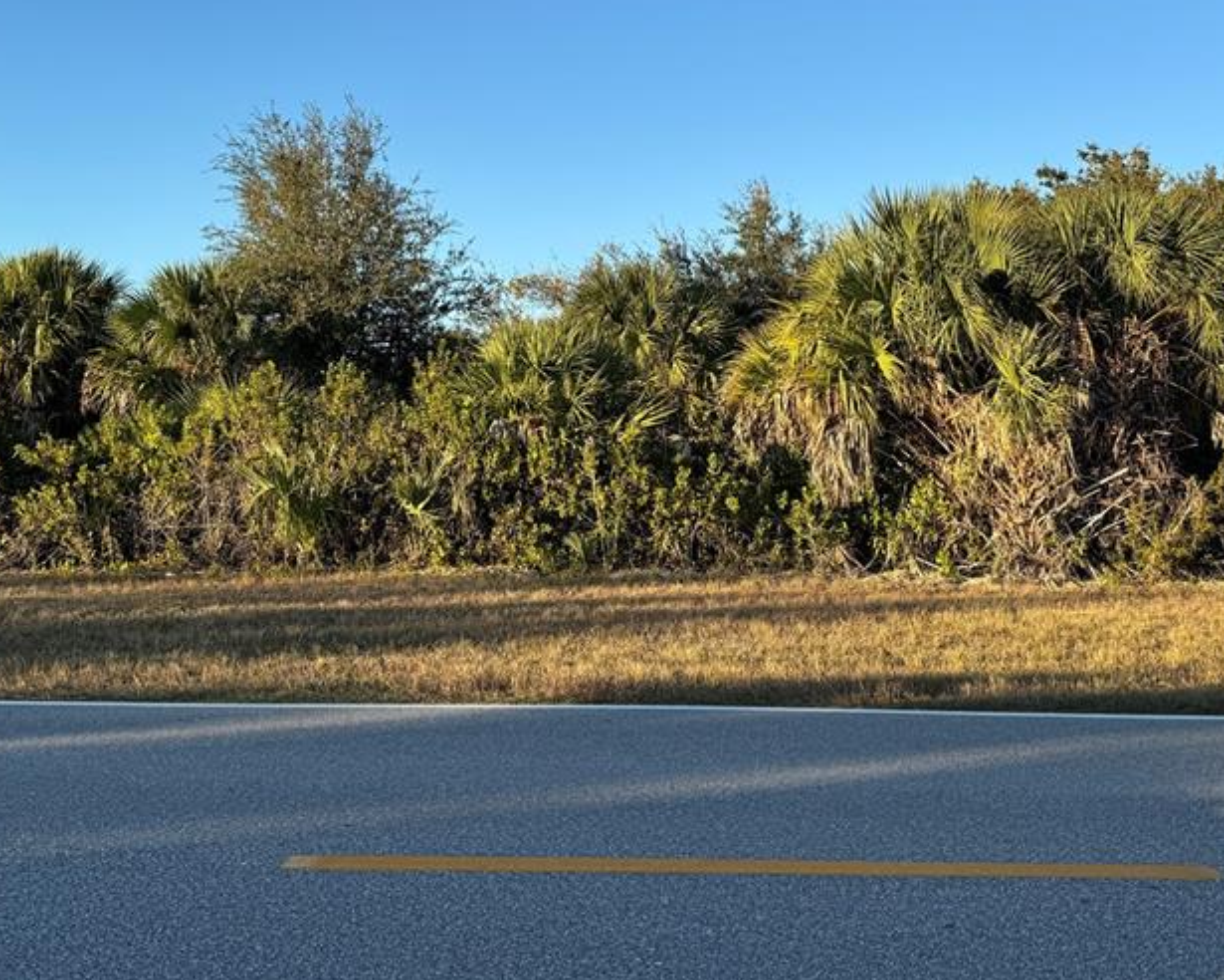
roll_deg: -1.2
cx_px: 643
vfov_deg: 37.5
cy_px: 275
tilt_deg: +6.6
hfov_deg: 46.8
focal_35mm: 39
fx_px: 1413
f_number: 1.78
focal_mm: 6.76
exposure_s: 1/2105
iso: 80
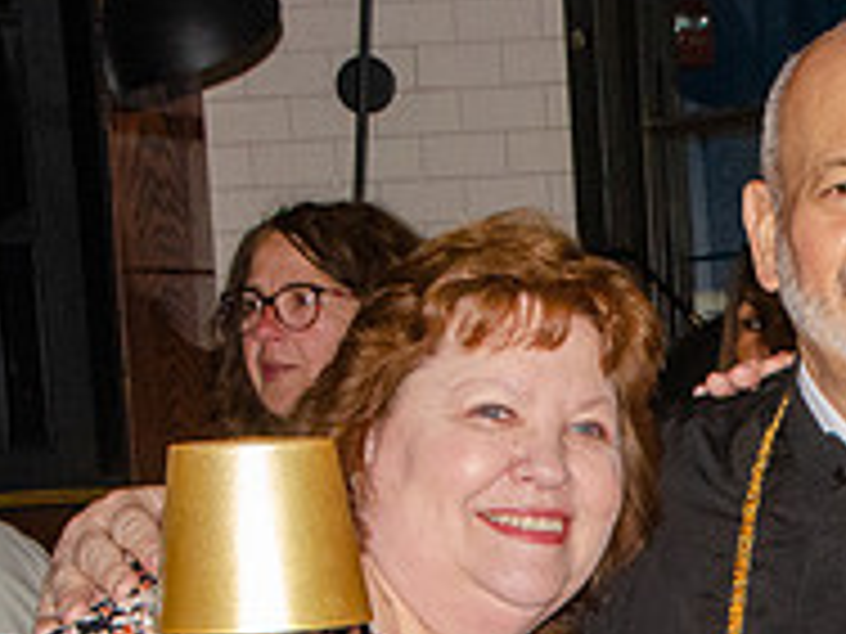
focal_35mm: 142
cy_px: 598
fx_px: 3470
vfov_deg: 10.4
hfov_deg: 13.6
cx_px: 932
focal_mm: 32
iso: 2500
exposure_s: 1/250
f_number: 16
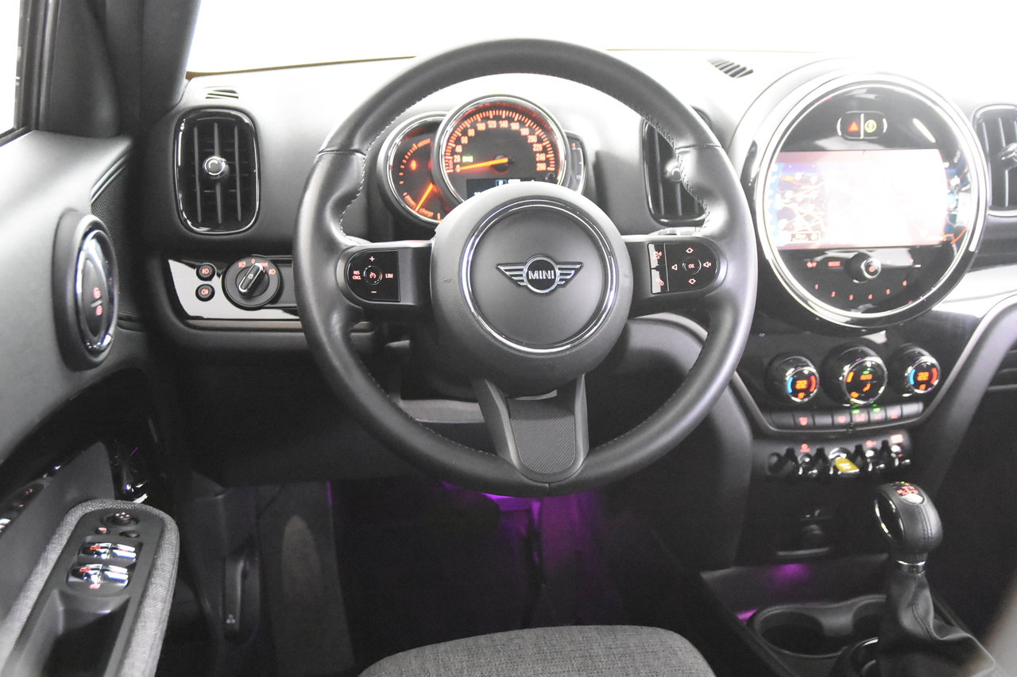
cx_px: 508
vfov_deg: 36.9
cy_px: 338
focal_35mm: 36
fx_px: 1017
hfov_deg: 53.1
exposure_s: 1/40
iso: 12800
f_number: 3
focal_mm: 24
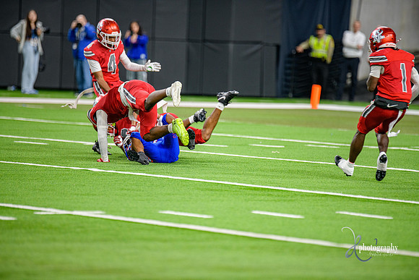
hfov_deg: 6.9
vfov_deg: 4.6
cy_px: 140
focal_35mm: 300
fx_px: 3492
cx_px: 210
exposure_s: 1/400
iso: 1000
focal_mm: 300
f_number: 2.8
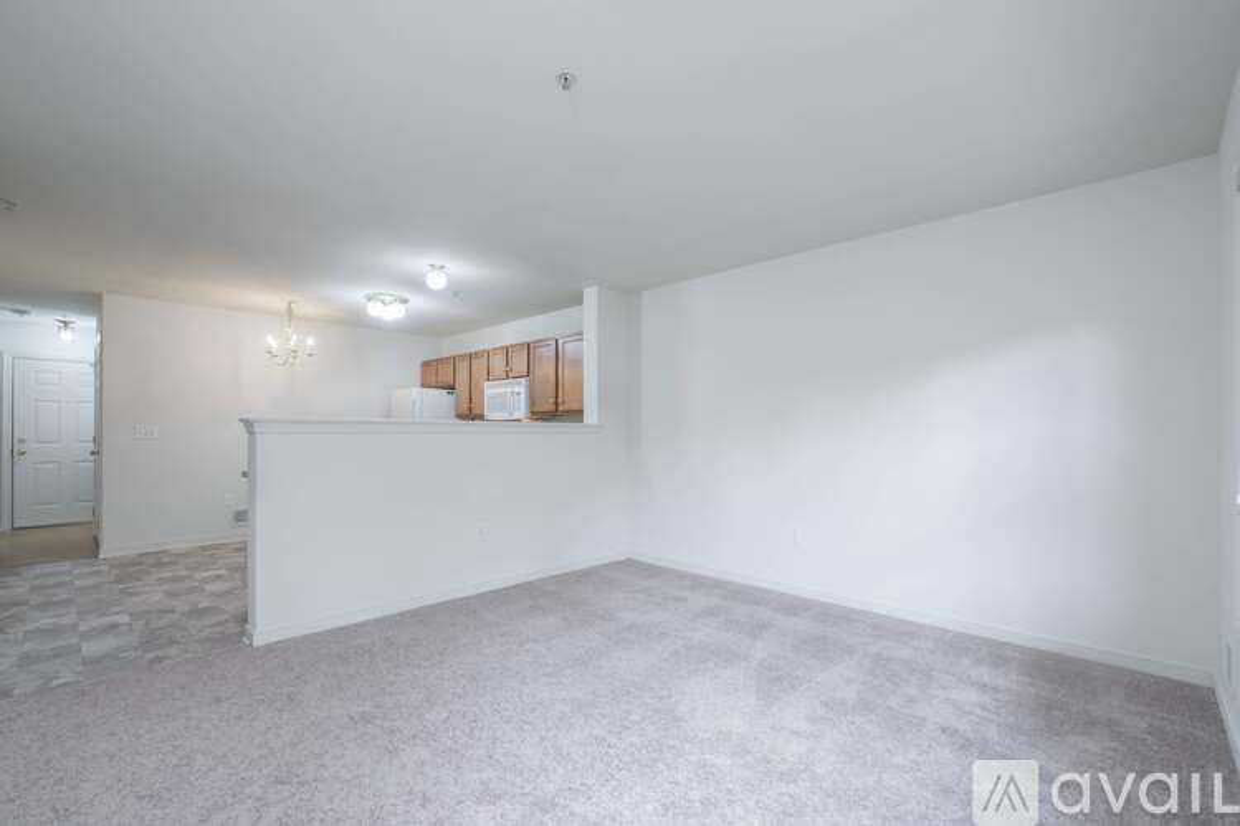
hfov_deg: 100.4
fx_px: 517
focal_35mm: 15
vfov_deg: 77.3
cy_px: 413
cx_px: 620
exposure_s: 1/20
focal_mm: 10
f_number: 8
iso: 320
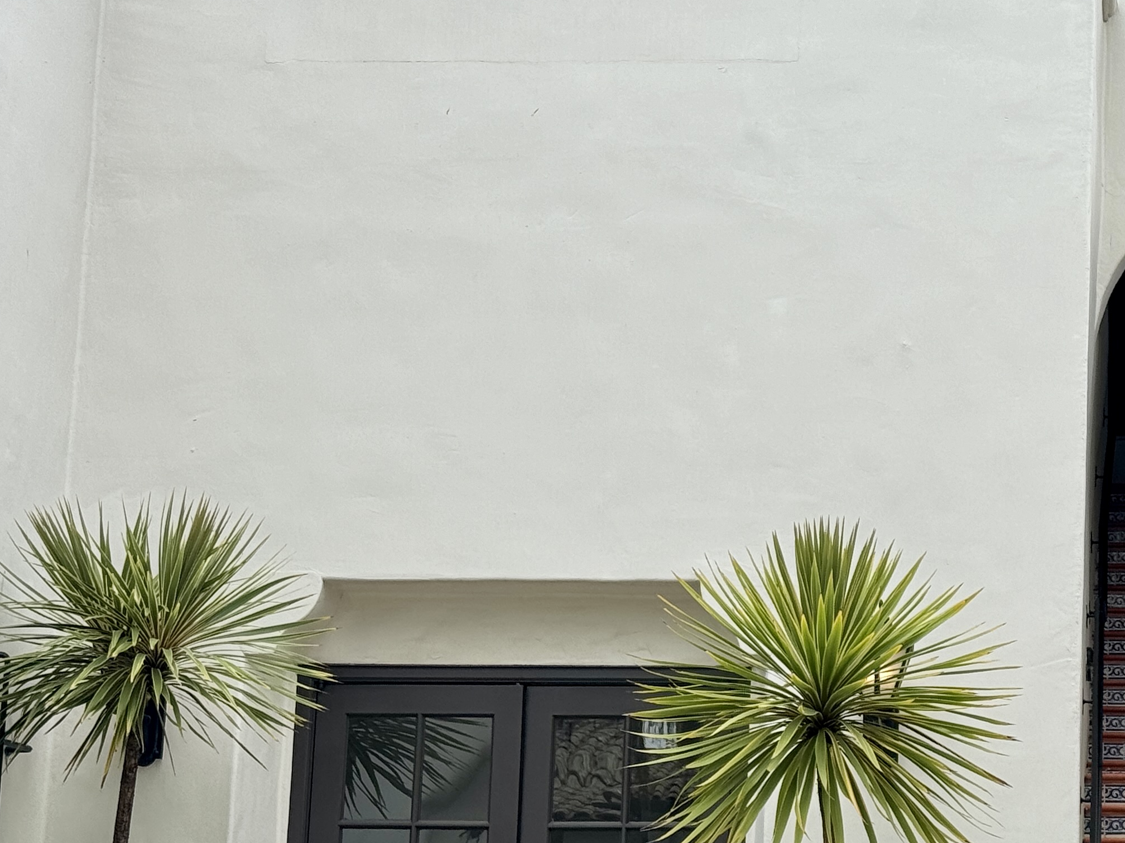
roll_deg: -1.1
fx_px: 3120
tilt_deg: +10.6
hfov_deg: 20.1
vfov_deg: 15.4
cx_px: 992
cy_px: 398
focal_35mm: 96
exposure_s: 1/1152
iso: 64
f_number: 1.78
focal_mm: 6.76
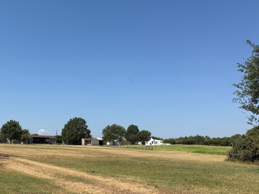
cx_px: 92
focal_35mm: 38
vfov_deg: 37.2
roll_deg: -0.2
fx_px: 284
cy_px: 133
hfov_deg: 48.3
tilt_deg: +2.6
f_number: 1.78
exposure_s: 1/6711
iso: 80
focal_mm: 6.76
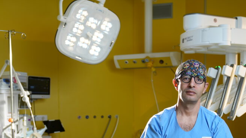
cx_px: 159
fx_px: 352
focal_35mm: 54
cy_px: 124
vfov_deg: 21.7
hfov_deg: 38.2
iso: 640
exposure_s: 1/200
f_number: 2.8
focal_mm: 33
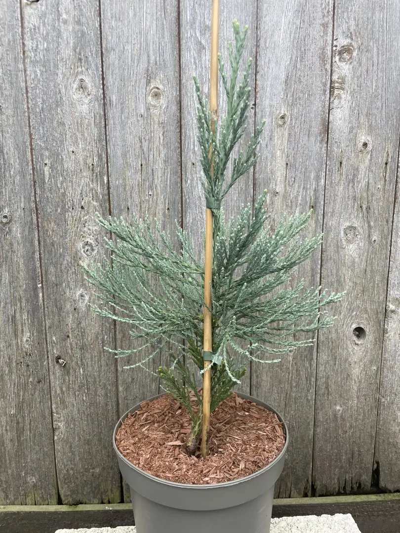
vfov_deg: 67.3
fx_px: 401
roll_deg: +1.6
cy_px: 266
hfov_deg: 53.1
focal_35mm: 26
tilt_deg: -9.2
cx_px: 200
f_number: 1.6
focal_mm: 4.2
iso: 32
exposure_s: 1/515
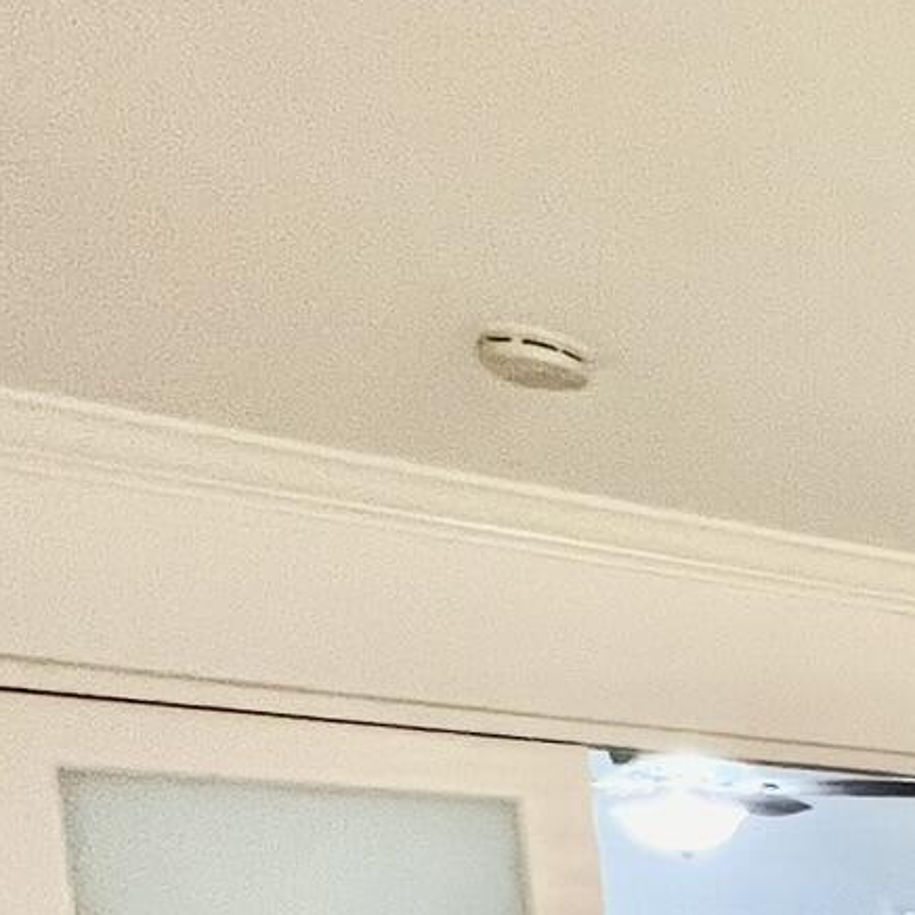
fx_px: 1615
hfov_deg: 18.2
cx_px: 1908
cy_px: 1253
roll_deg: +1.0
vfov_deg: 26.0
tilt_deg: -6.7
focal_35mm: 54
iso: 250
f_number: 1.8
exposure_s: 1/60
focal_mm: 1.57
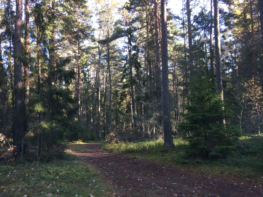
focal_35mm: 29
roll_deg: +2.8
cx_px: 132
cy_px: 98
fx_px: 220
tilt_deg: +1.1
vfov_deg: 48.2
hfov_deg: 61.7
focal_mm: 4.15
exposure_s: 1/100
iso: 64
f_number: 2.2
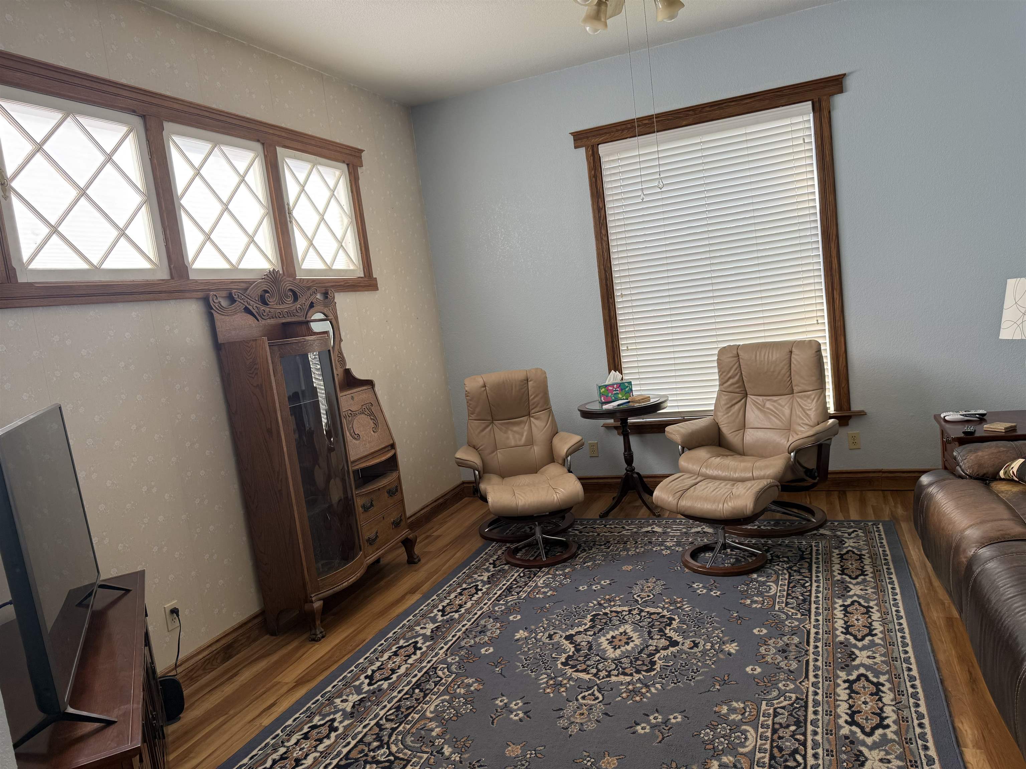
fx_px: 711
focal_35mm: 24
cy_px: 384
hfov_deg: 71.6
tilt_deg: -5.2
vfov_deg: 56.8
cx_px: 513
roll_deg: +6.8
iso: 80
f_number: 1.78
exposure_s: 1/121
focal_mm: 6.76
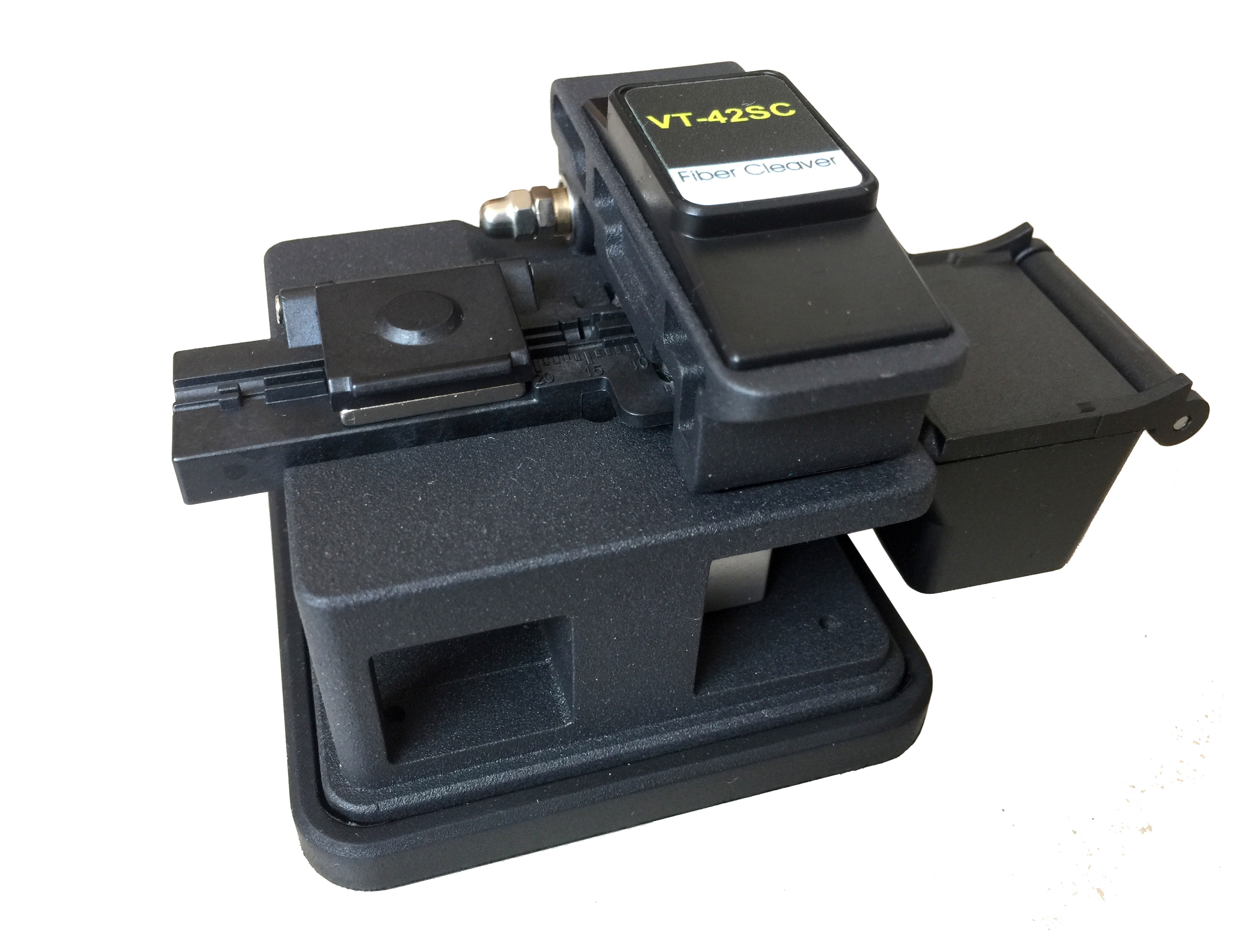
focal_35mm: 29
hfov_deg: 61.7
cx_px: 620
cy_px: 465
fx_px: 1039
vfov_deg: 48.2
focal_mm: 4.15
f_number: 2.2
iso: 40
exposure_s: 1/33
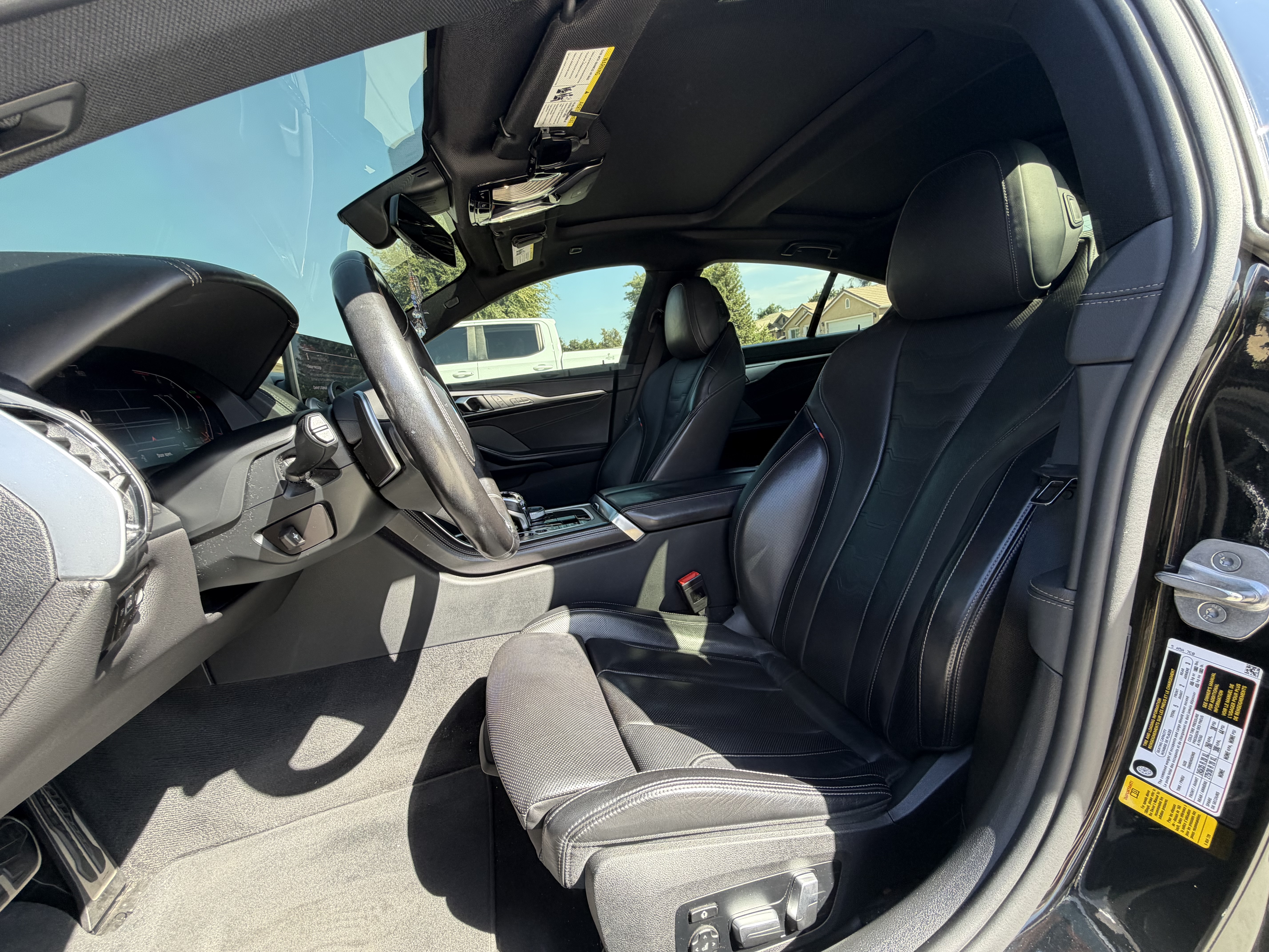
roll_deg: +7.8
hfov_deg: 102.1
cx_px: 634
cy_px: 476
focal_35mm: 14
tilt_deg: -11.8
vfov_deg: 85.7
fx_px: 513
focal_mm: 2.22
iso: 80
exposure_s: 1/121
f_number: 2.2
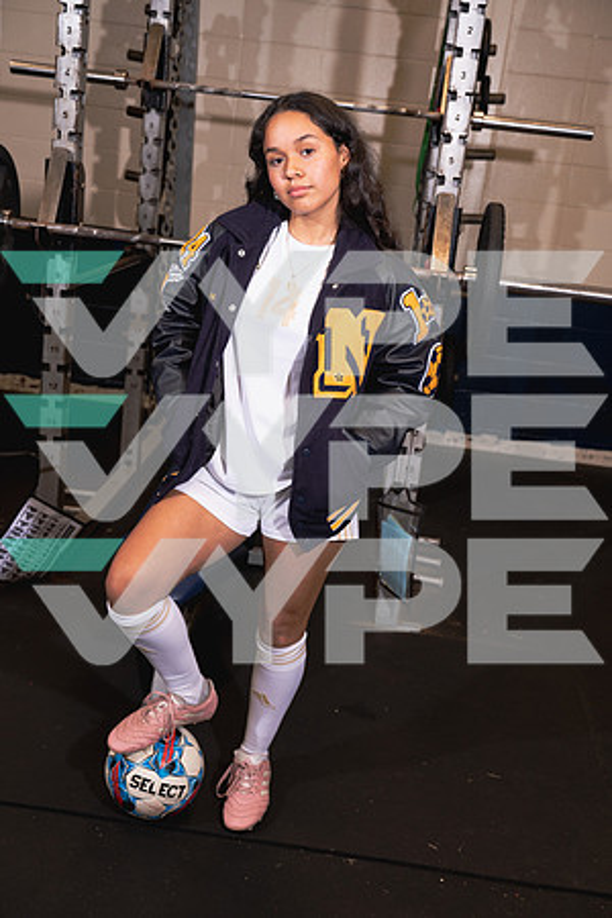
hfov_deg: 32.6
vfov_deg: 47.4
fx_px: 1045
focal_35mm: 41
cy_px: 459
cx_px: 306
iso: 500
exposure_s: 1/250
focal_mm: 41
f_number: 4
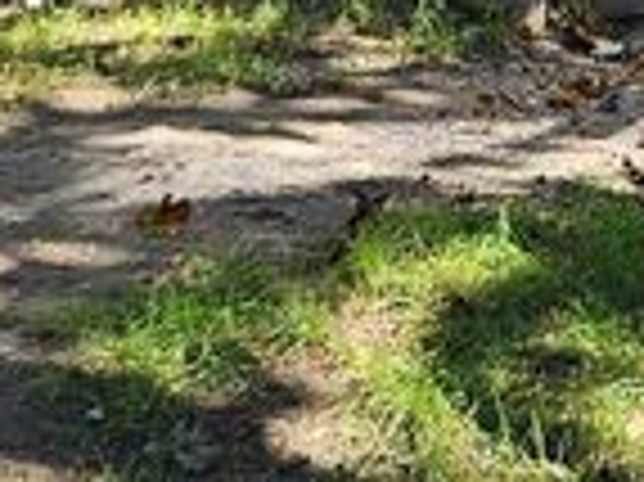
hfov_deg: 11.7
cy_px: -1032
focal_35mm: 165
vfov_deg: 7.7
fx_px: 3067
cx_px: 847
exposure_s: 1/283
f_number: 1.8
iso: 25
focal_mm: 5.4
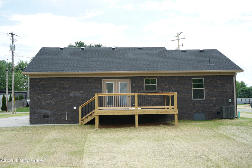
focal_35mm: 40
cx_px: 126
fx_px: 280
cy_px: 84
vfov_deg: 33.4
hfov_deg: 48.5
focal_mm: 40
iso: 100
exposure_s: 1/160
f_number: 7.1
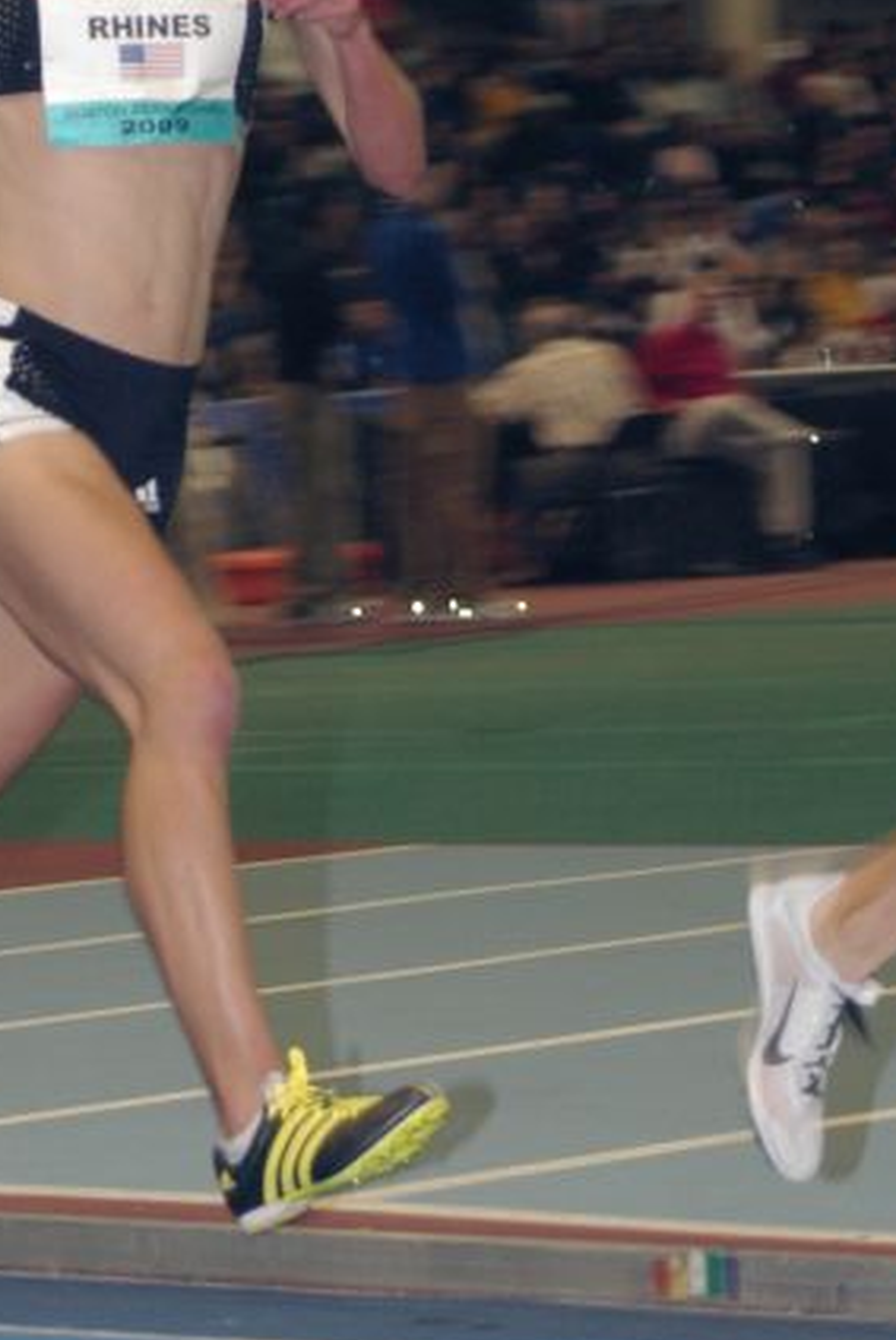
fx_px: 7706
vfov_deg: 9.9
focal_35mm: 207
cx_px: 215
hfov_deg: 6.6
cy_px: 323
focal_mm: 73
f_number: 6.3
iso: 800
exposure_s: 1/125
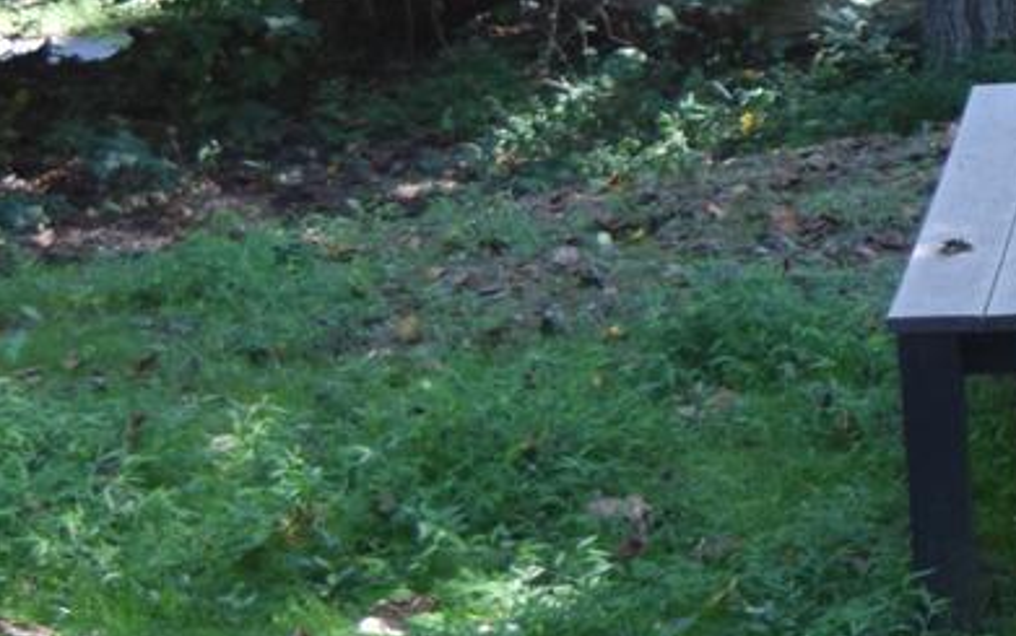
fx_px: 6207
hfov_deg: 8.7
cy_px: 147
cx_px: 2240
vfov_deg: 5.9
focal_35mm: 224
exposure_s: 1/100
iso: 400
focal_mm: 28
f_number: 5
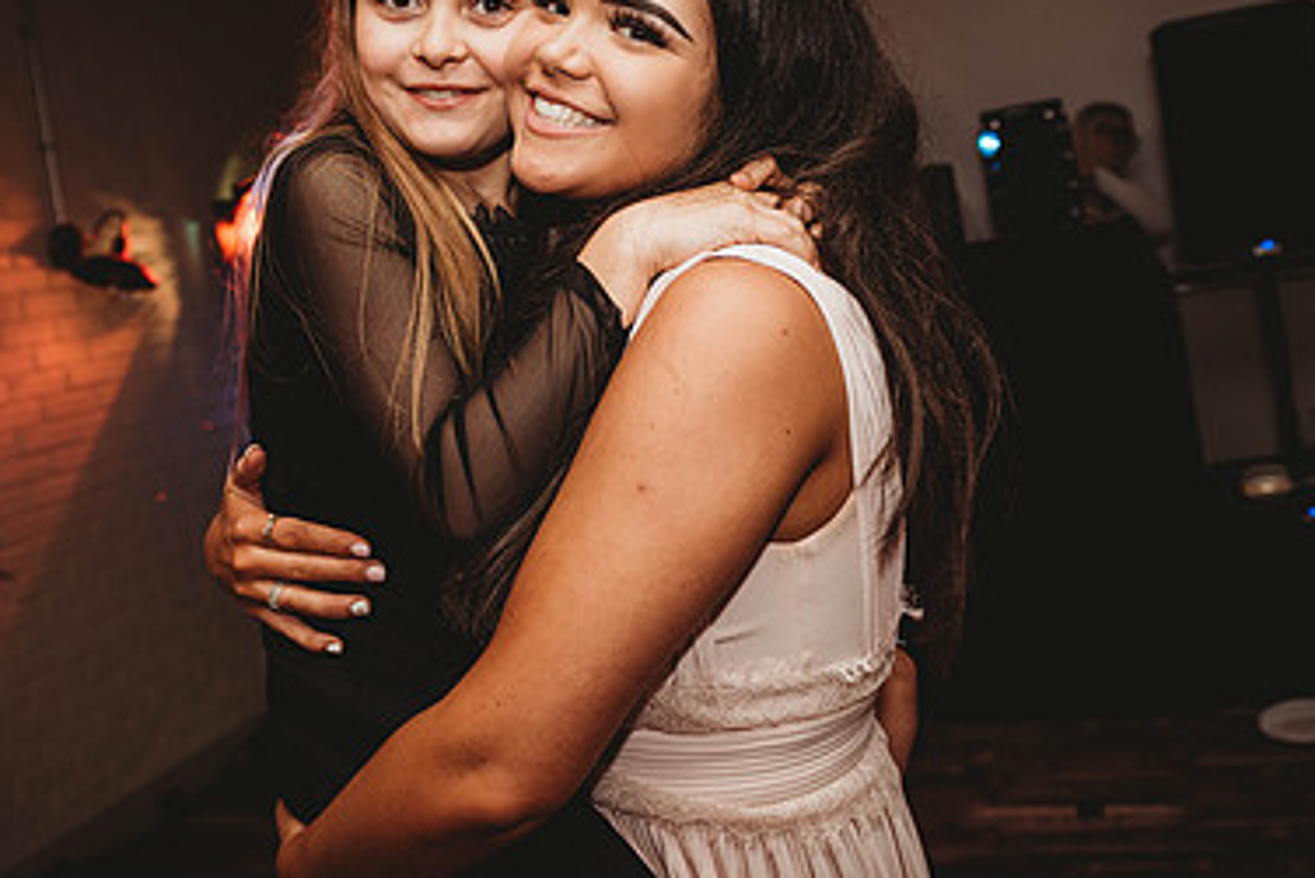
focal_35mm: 37
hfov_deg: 51.9
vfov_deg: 35.5
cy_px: 268
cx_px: 637
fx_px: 1352
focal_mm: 24
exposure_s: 1/80
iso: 400
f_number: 4
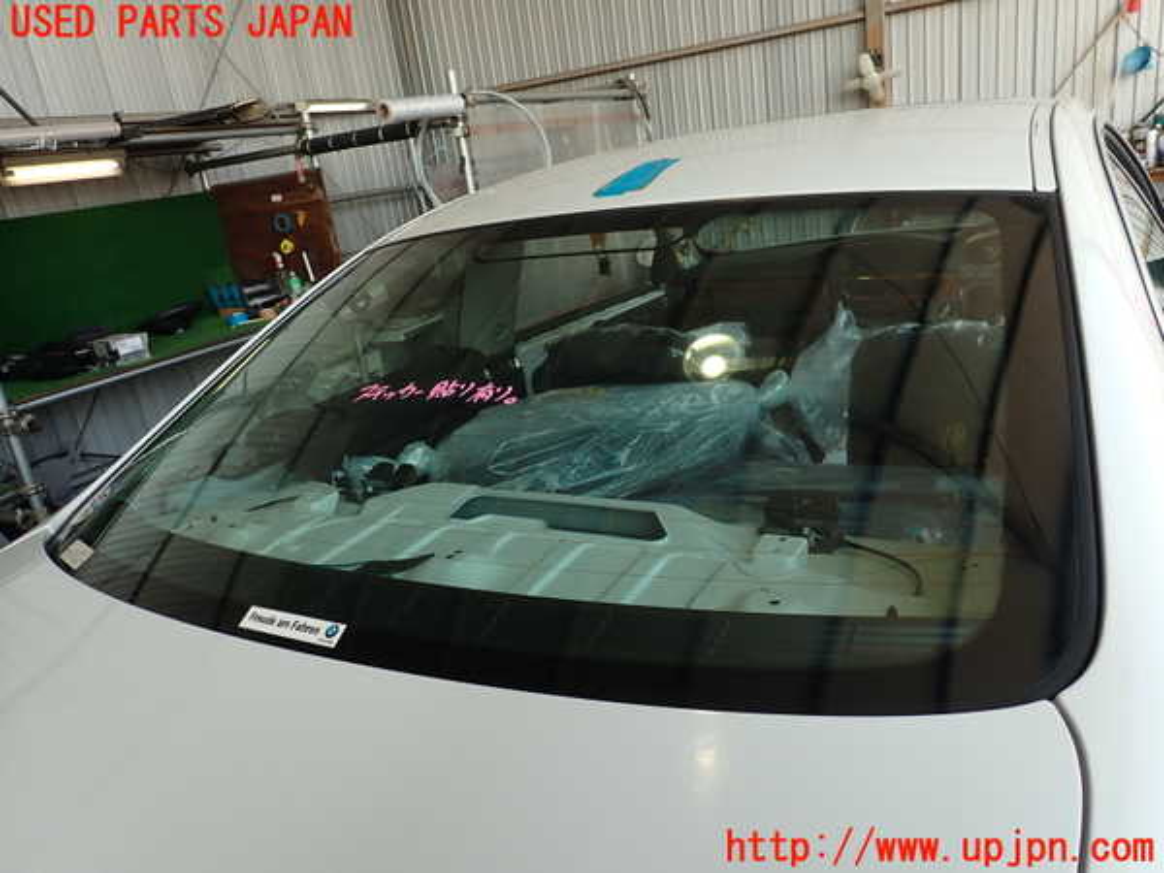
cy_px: 436
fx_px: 841
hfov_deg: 69.4
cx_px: 582
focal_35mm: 25
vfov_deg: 54.9
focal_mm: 4.5
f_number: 2.8
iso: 100
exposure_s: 1/200
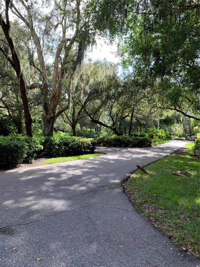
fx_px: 200
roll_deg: -1.0
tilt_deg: +2.1
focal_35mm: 26
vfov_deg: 67.3
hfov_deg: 53.1
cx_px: 100
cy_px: 134
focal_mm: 4.25
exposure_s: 1/209
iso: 25
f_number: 1.8
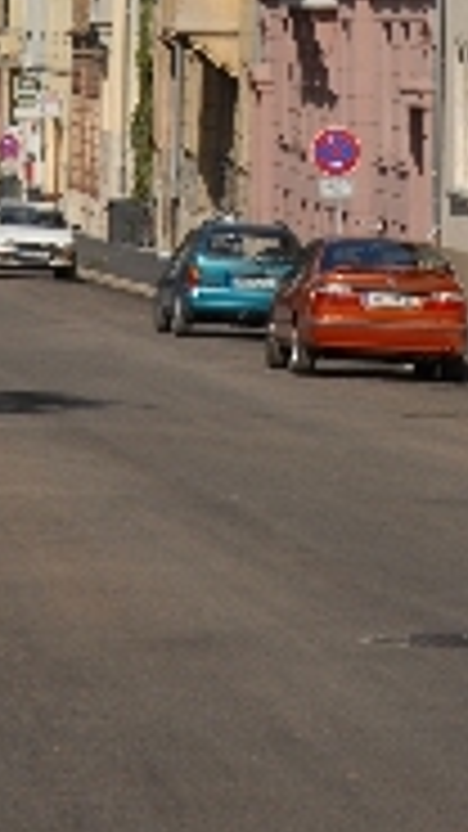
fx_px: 7637
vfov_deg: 6.2
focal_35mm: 346
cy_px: 34
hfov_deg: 3.5
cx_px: 317
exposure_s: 1/250
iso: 100
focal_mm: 70
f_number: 8
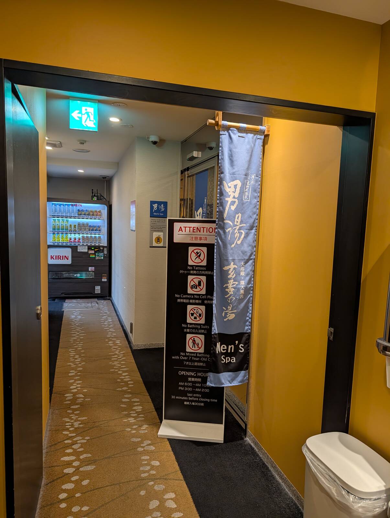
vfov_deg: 71.5
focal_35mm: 24
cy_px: 259
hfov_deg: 56.9
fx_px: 360
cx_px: 195
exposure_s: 1/100
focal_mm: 6.9
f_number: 1.68
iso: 280
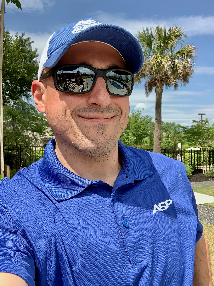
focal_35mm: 32
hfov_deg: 44.2
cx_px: 107
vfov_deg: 56.8
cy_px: 143
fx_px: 264
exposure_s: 1/560
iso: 16
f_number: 2.2
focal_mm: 2.87
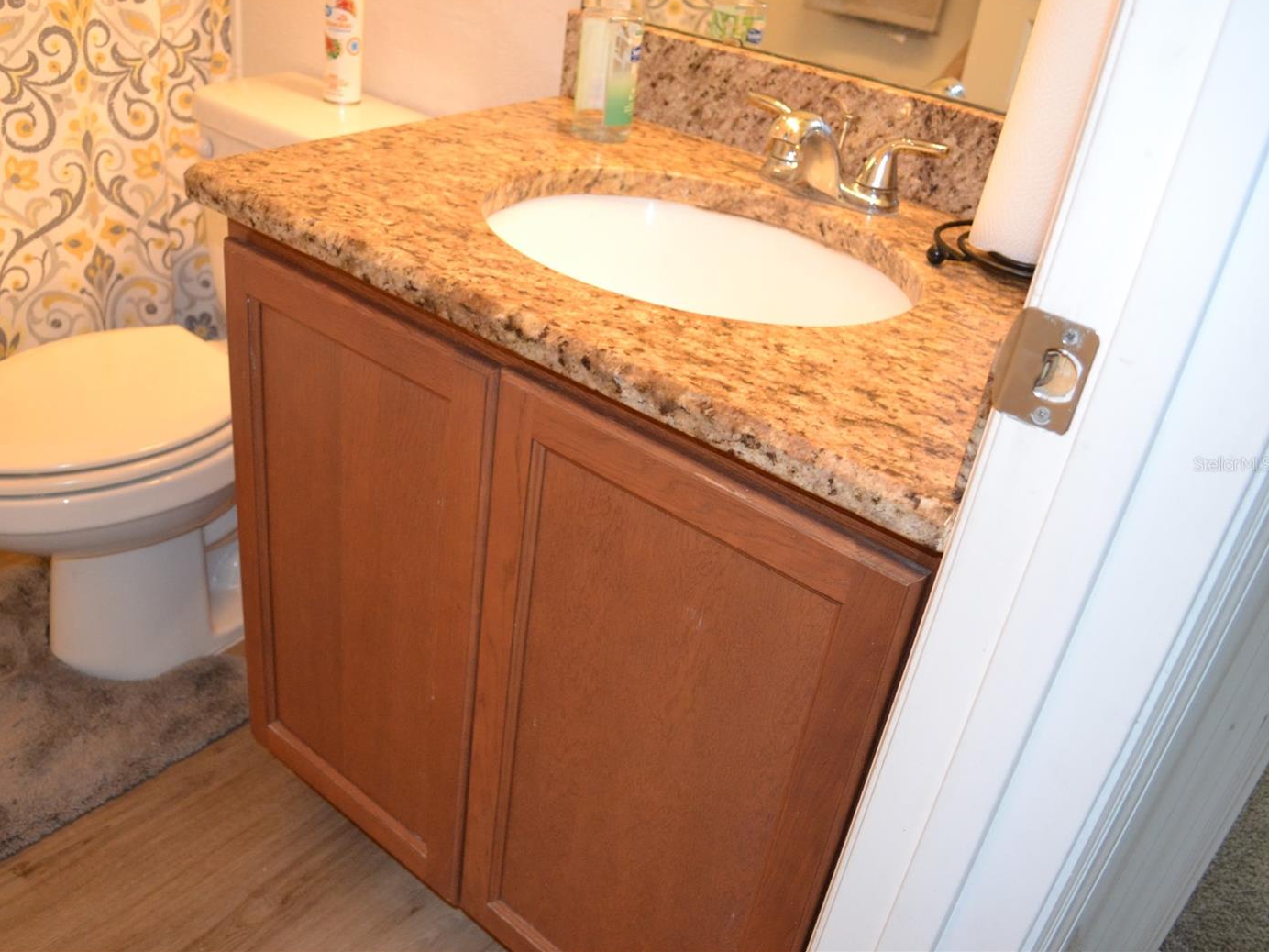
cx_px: 542
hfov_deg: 59.7
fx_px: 1100
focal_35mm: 30
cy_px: 464
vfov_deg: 46.8
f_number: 3.5
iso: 1250
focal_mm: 18
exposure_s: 1/60
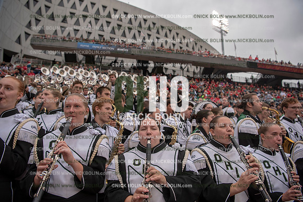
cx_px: 152
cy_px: 101
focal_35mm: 24
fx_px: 202
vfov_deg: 53.2
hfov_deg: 73.7
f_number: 3.5
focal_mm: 24
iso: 250
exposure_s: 1/1000
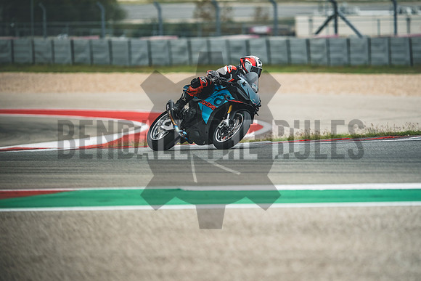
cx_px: 210
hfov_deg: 6.9
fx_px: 3509
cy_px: 140
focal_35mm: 300
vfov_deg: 4.6
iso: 320
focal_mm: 200
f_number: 2
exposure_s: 1/1600
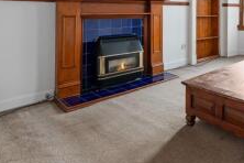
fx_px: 203
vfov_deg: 40.4
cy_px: 17
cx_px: 221
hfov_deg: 53.9
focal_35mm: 30
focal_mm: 14
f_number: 8
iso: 640
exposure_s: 1/40
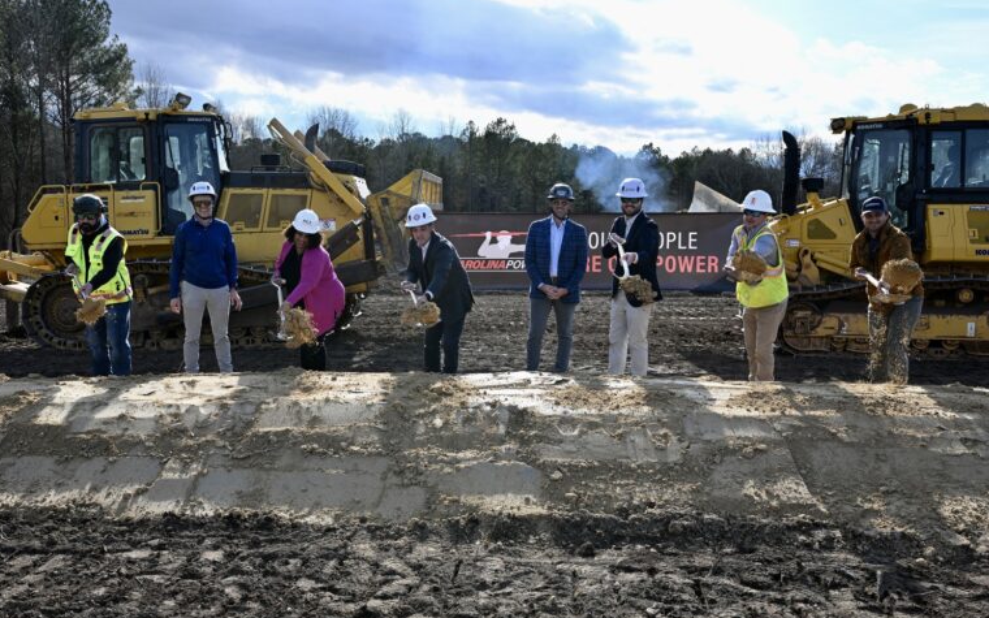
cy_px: 302
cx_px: 491
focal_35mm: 35
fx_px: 943
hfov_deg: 55.3
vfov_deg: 36.3
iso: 100
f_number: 8
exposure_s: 1/200
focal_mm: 34
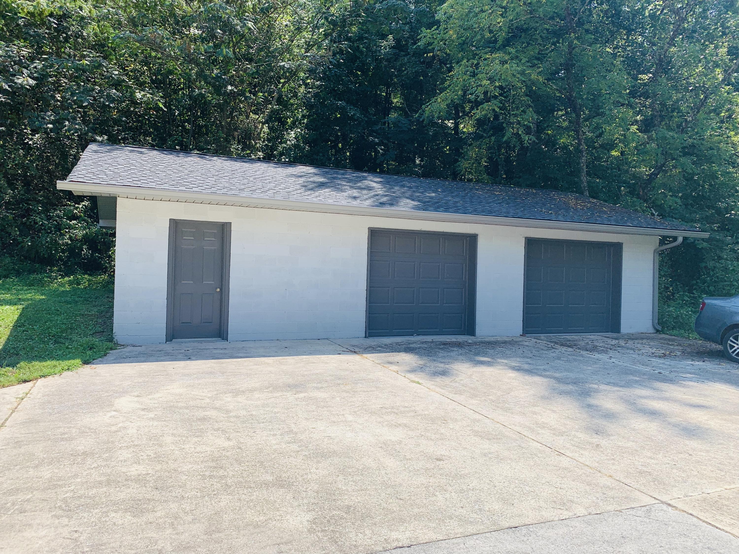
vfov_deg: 53.1
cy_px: 277
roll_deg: -1.6
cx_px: 370
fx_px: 555
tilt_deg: +0.8
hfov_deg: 67.3
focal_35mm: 26
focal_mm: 4.25
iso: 25
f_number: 1.8
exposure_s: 1/1779
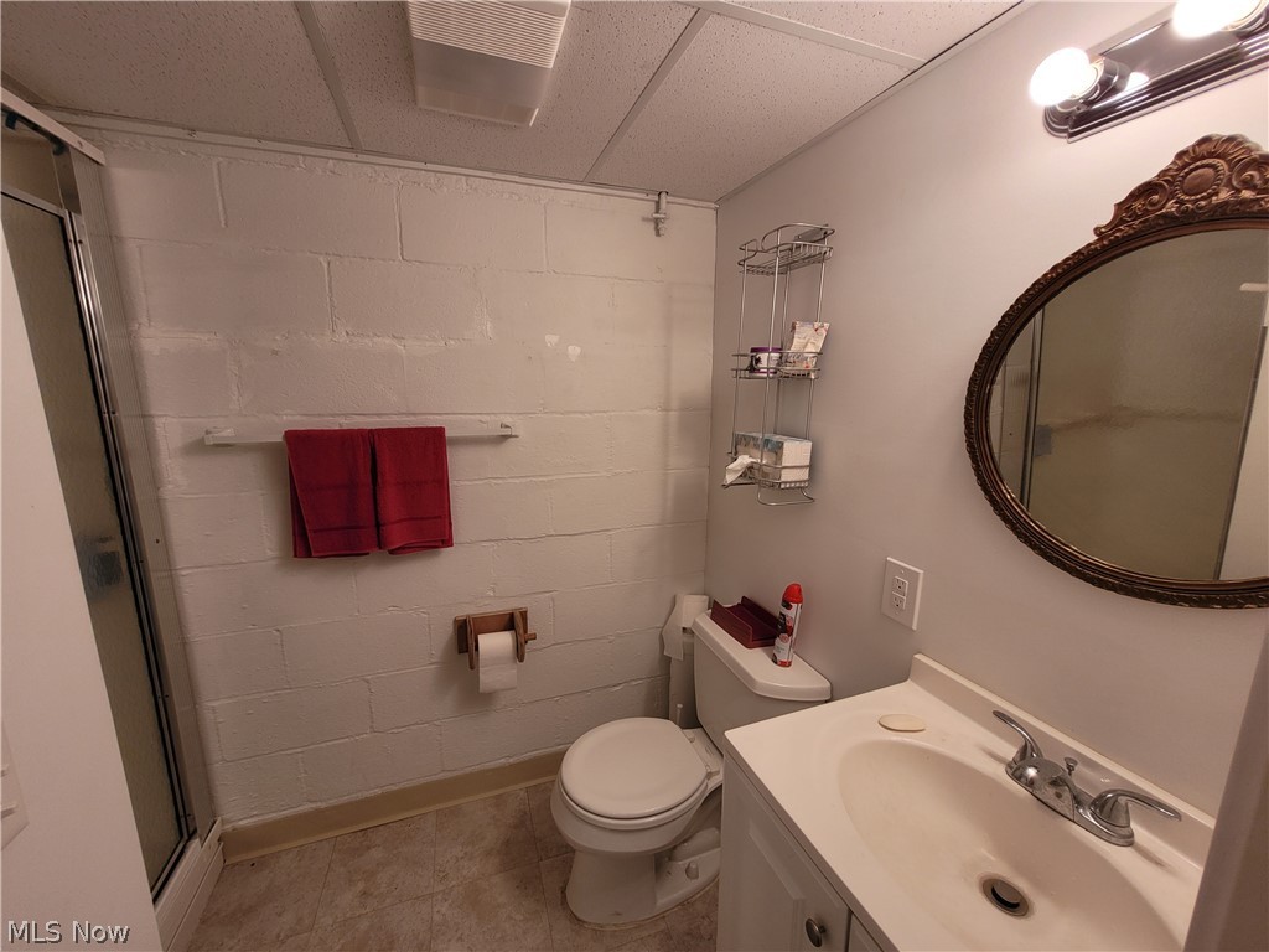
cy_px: 476
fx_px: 477
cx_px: 634
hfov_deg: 106.2
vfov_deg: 89.9
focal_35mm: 13
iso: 50
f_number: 2.2
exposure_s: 1/60
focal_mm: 1.74
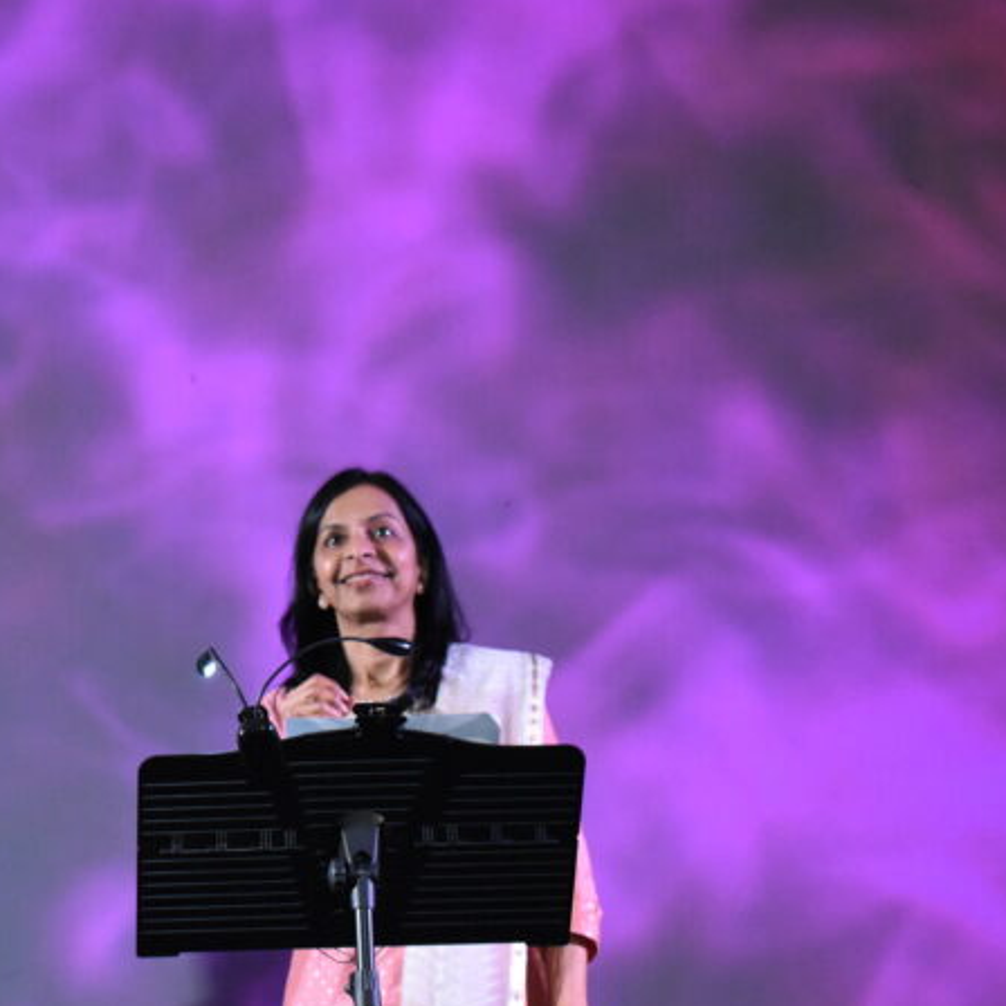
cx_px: 155
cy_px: 534
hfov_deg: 16.4
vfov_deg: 16.6
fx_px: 3452
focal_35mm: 105
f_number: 5.3
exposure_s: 1/60
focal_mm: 48
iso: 3600
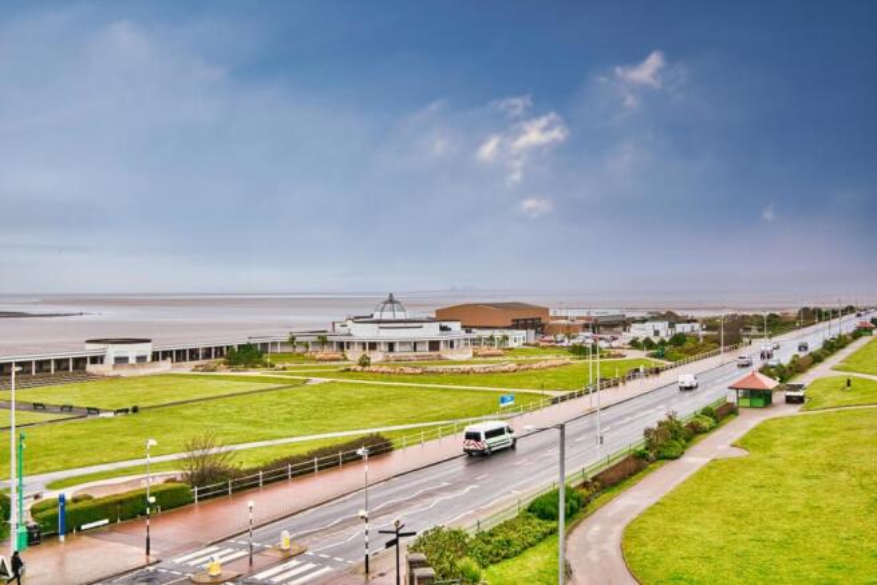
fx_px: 853
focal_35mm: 35
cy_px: 292
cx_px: 438
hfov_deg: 54.4
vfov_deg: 37.9
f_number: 4.5
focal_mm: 35
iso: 100
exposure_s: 1/60
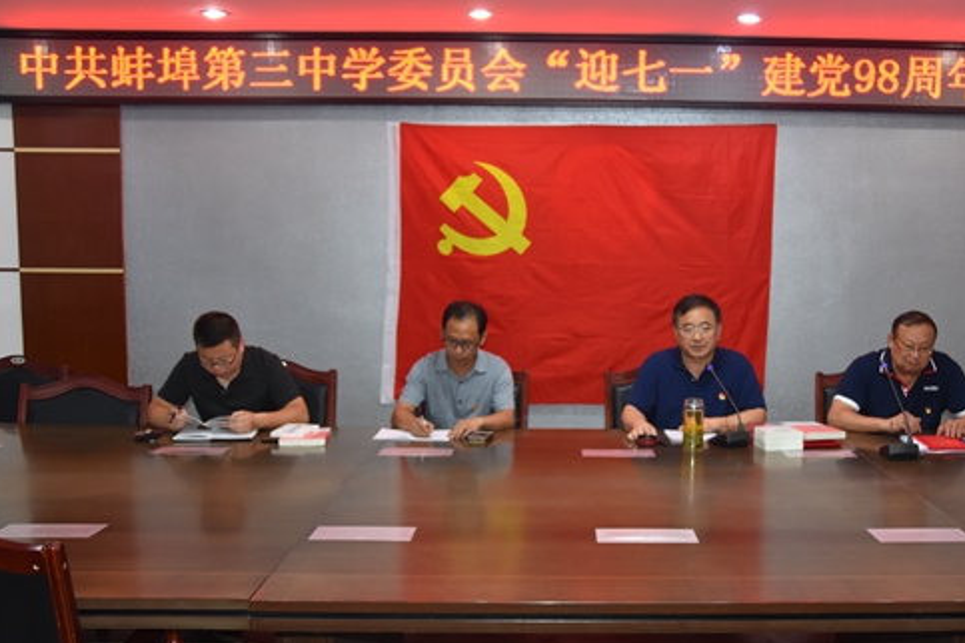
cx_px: 591
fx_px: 1099
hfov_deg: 47.1
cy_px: 351
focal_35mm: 41
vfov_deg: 32.6
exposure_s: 1/60
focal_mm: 22
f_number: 3.8
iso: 500
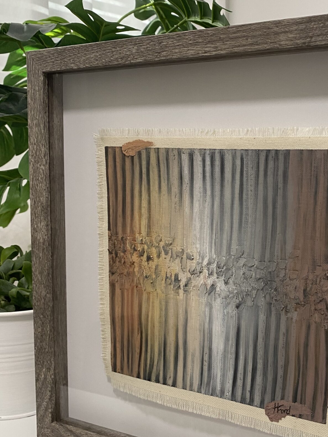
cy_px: 249
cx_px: 243
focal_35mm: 42
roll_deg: -2.2
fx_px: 531
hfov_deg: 33.7
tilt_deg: -6.5
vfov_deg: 44.7
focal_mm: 4.25
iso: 100
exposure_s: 1/60
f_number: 1.8
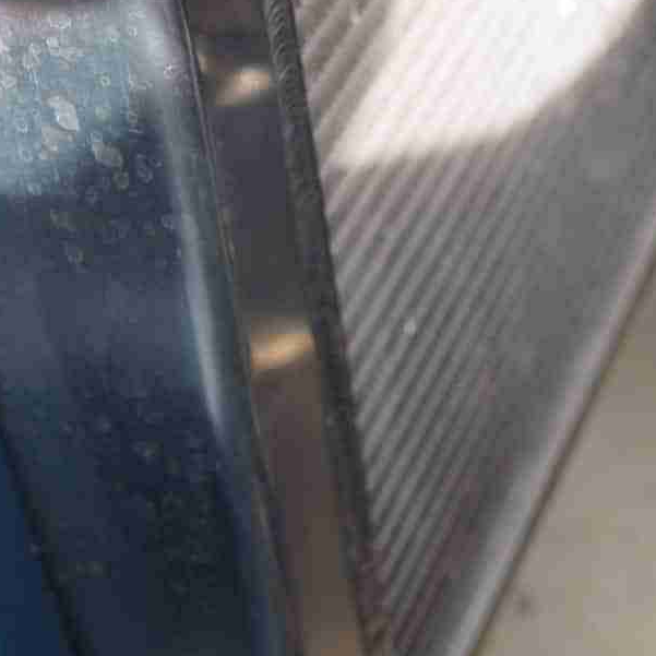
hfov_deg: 16.7
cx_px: 594
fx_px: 2208
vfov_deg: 16.7
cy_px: 68
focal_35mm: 103
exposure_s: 1/60
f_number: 4
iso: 160
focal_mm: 30
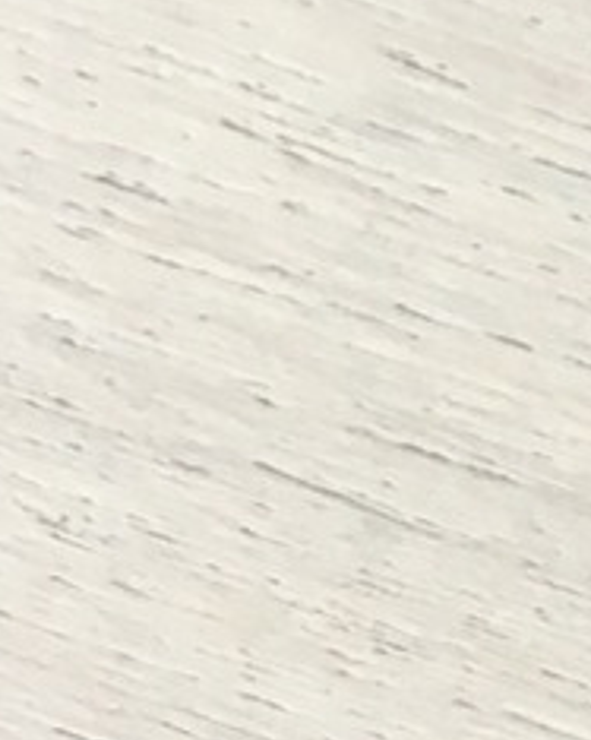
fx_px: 3172
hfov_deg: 9.6
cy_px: 1091
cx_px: 1343
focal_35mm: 145
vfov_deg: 12.7
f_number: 2.2
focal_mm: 4.15
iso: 80
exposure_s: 1/33
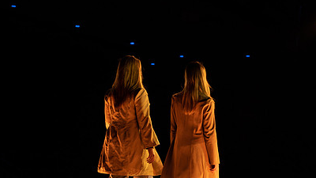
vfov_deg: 10.8
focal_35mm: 112
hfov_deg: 19.0
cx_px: 226
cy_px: 142
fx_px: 938
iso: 800
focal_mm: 70
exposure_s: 1/400
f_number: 4
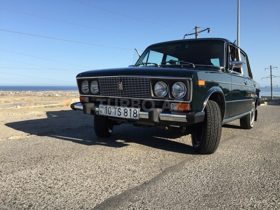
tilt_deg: -4.7
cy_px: 105
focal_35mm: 29
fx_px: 235
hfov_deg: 61.7
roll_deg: -1.7
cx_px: 140
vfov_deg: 48.2
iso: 32
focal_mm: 4.15
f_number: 2.2
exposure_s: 1/1464
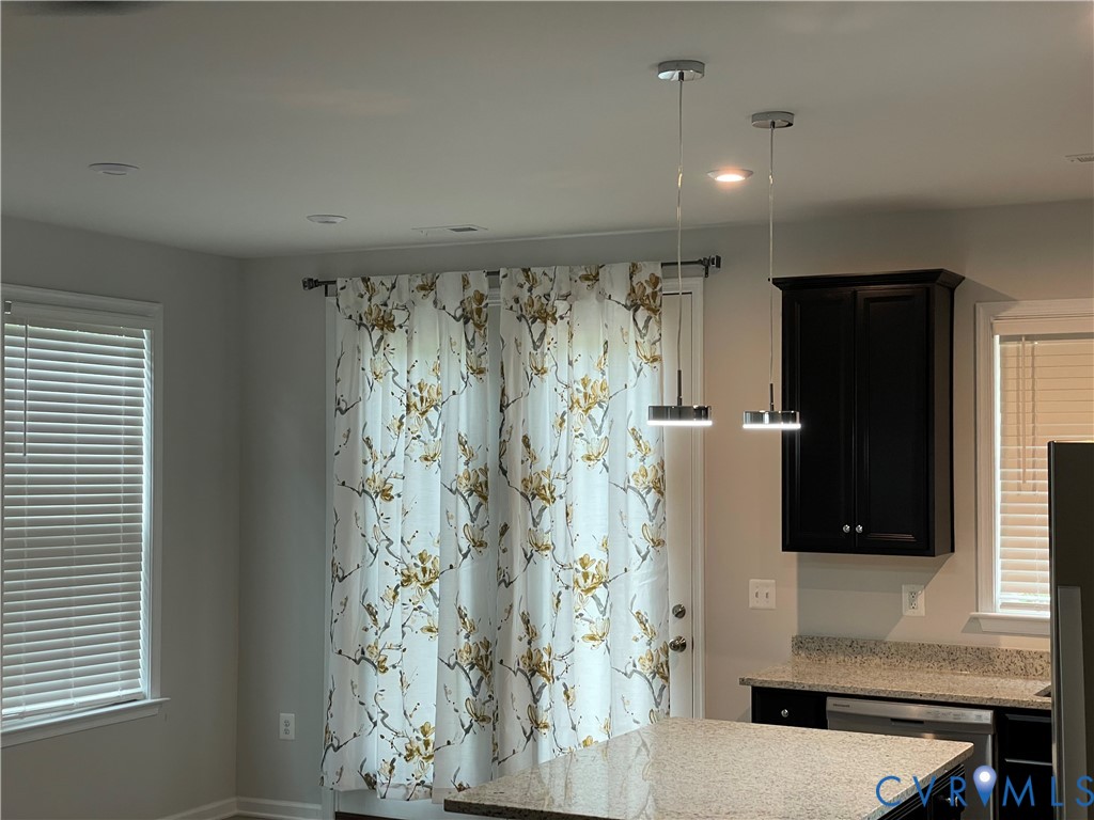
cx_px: 547
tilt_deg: +1.8
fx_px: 1643
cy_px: 410
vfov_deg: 28.0
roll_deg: +0.3
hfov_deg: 36.8
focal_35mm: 52
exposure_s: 1/60
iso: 125
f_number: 2
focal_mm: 6
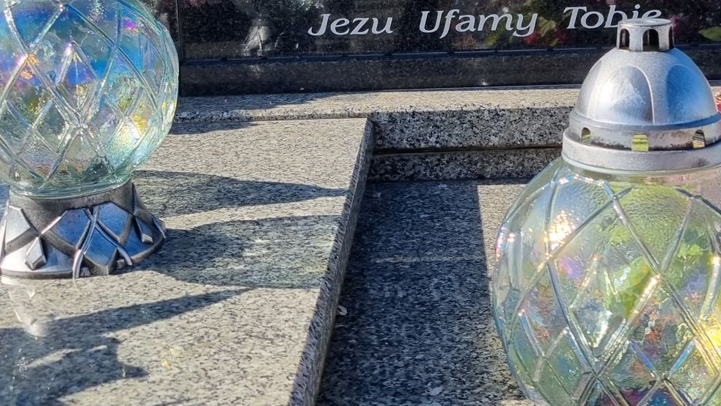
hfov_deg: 35.4
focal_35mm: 59
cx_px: 392
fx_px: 1128
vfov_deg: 20.0
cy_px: 52
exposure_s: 1/1928
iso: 50
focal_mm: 5.4
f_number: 1.8
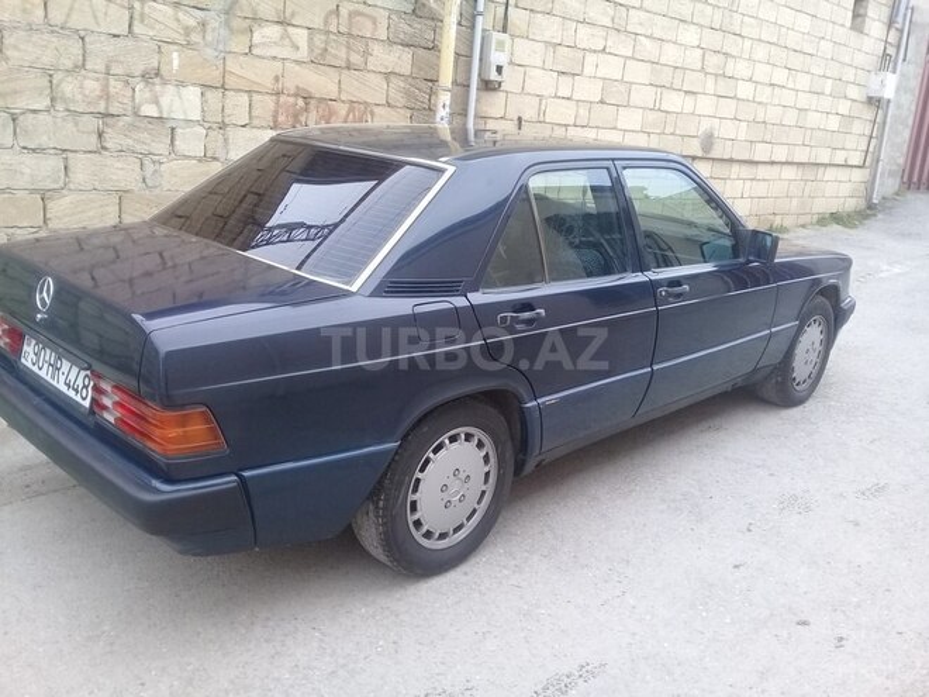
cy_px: 348
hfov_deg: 58.4
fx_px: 832
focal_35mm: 31
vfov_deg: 45.4
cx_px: 464
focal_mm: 3.3
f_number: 2.2
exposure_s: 1/50
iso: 50
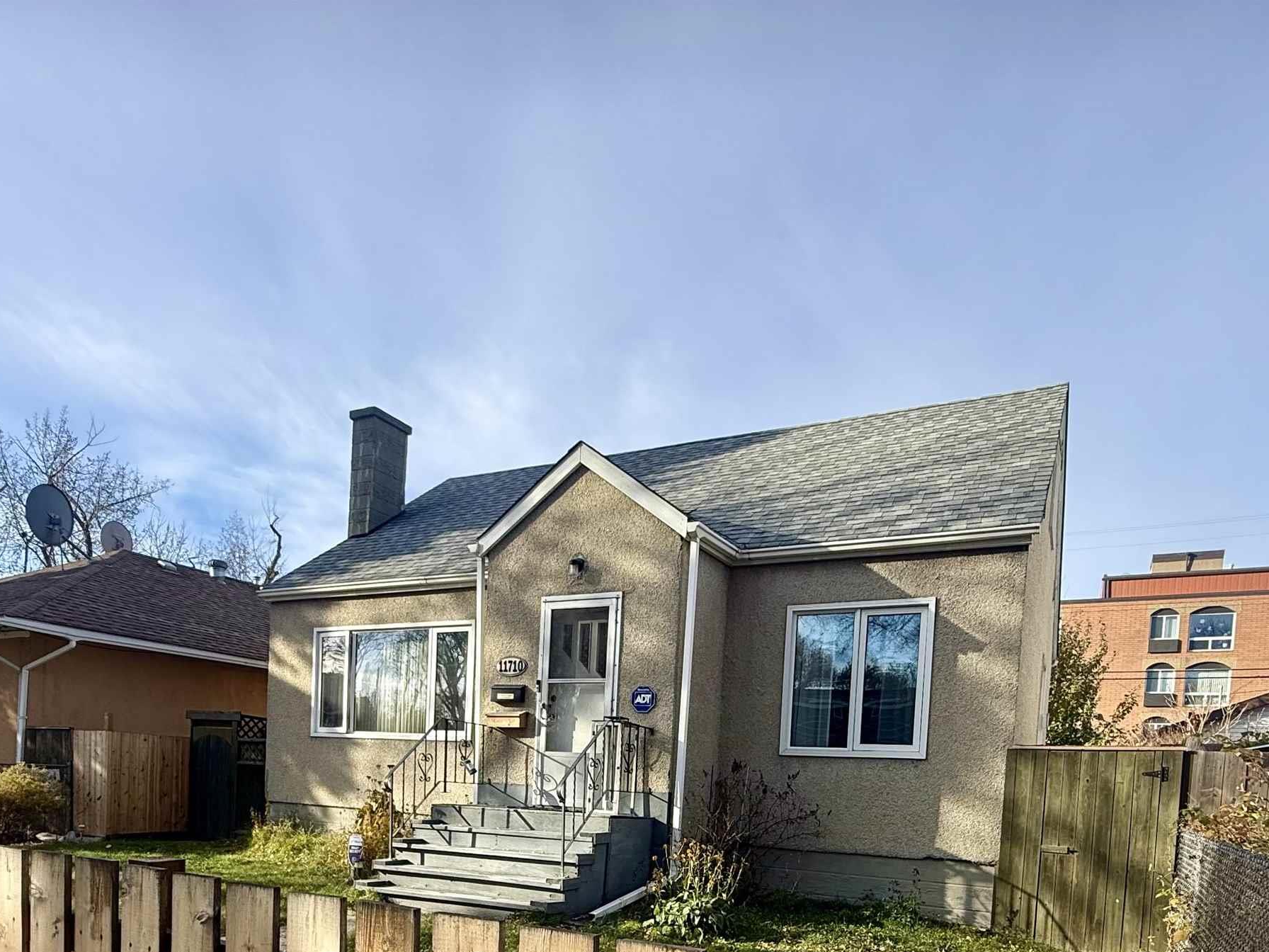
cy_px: 815
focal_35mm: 24
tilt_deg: -1.8
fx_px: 880
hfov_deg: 71.6
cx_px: 603
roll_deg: -2.5
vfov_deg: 51.6
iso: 50
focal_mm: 2.22
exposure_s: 1/770
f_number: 2.2
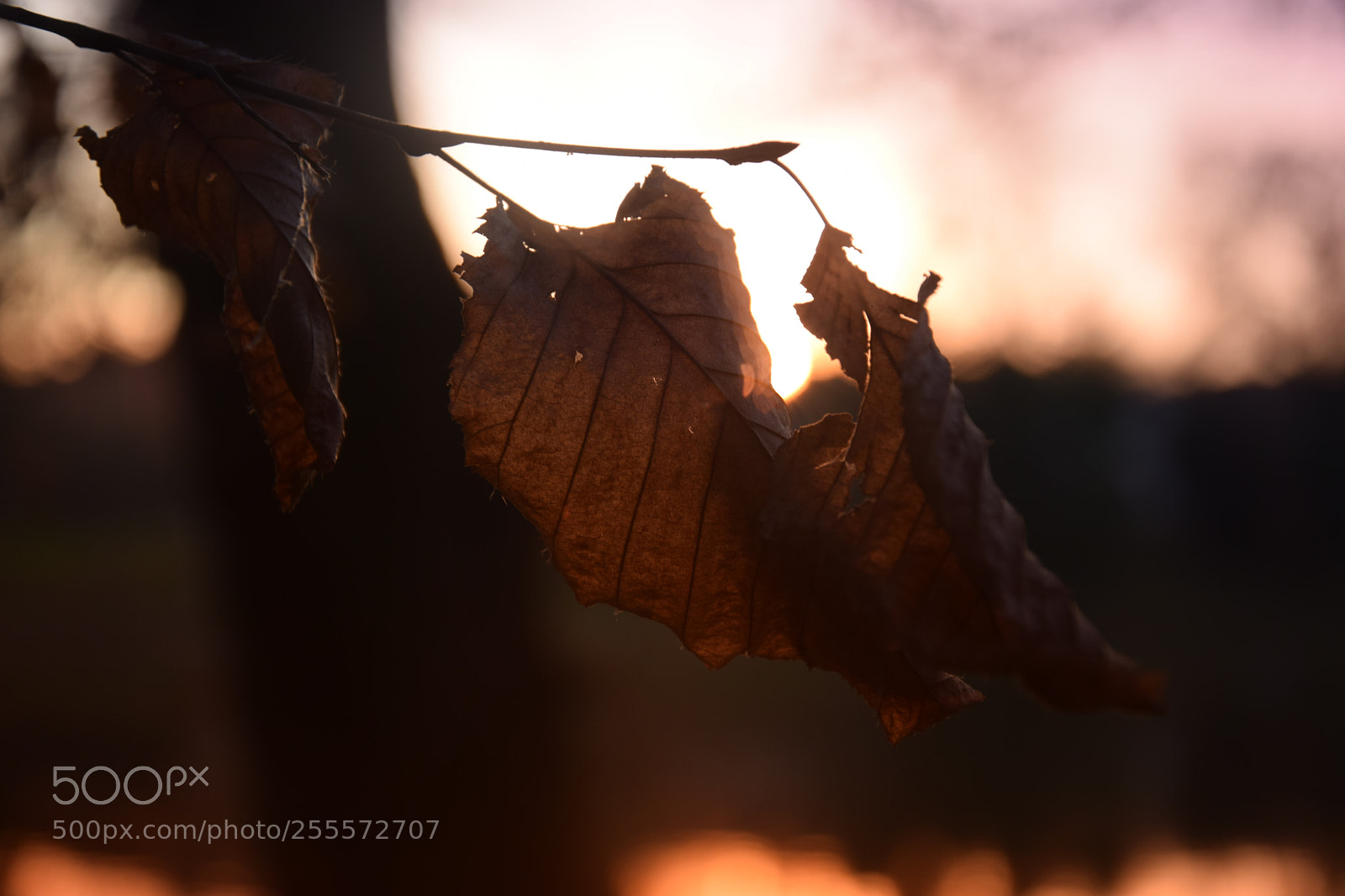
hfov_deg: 23.4
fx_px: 3250
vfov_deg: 15.7
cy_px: 448
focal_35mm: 87
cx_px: 672
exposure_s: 1/60
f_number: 5
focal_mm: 58
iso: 100
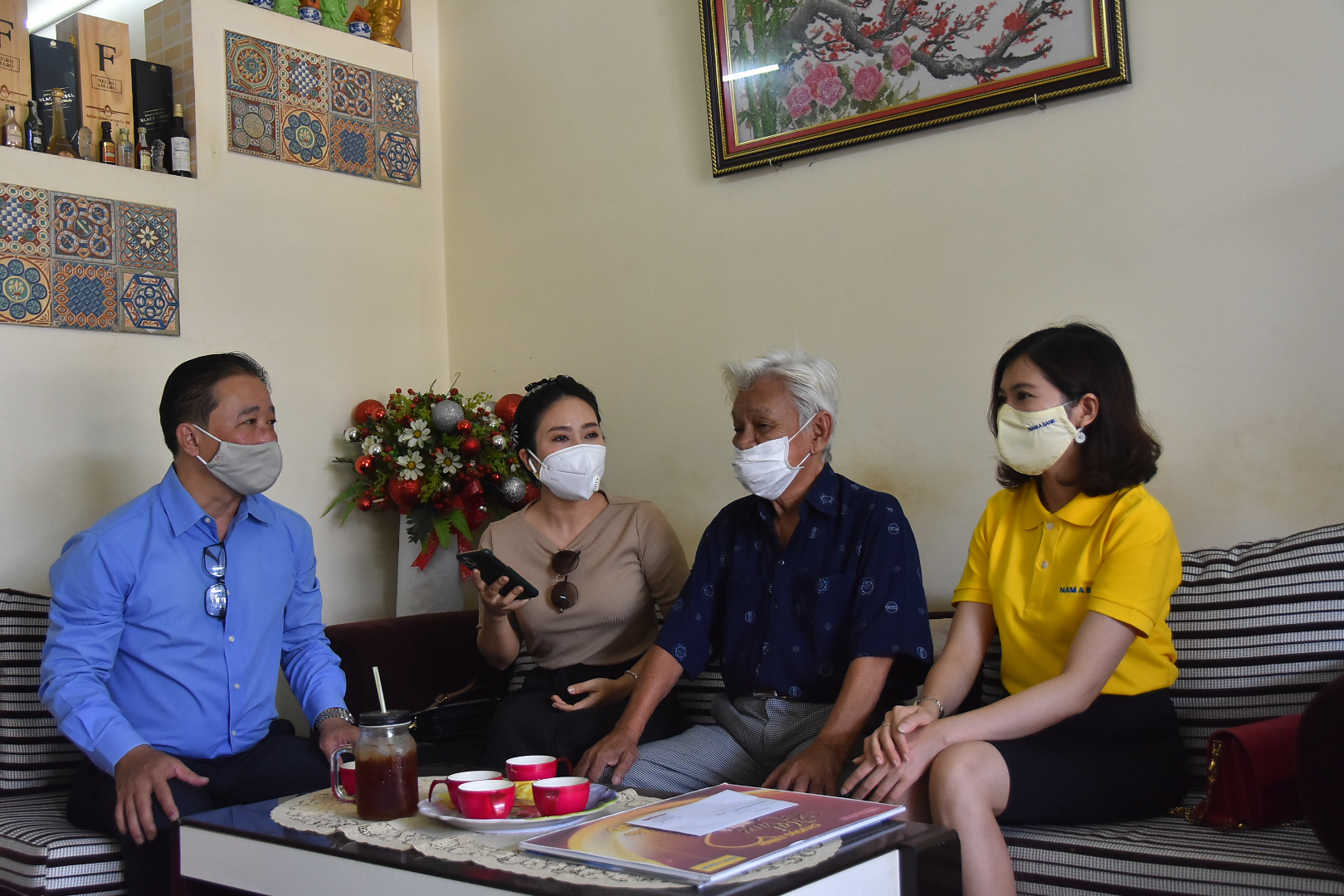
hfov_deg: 53.1
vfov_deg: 36.9
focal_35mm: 36
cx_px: 672
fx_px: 1344
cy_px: 448
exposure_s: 1/125
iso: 1100
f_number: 3.8
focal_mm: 24
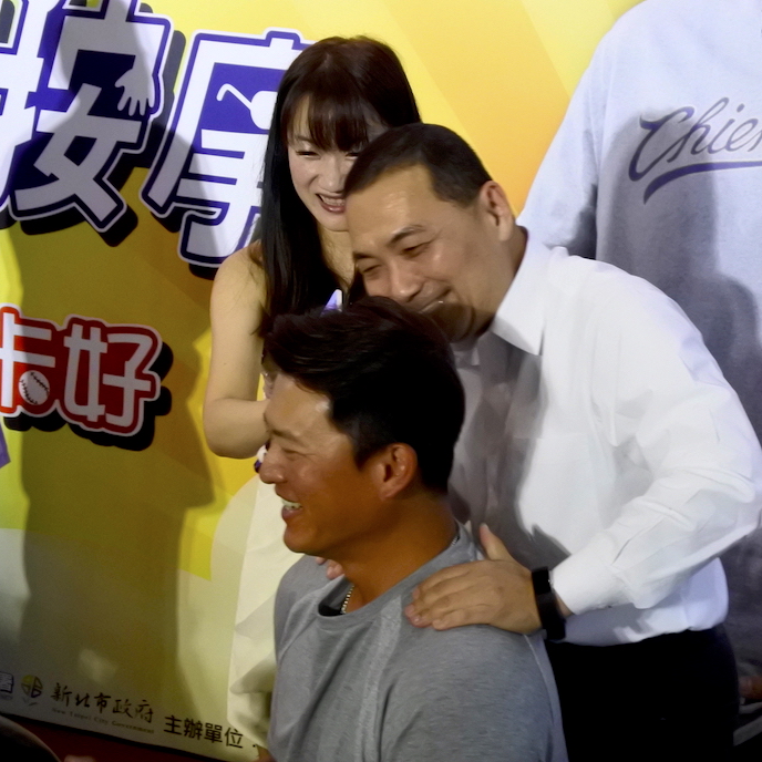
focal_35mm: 83
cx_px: 446
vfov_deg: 20.9
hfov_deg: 20.9
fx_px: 2067
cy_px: 412
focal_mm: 21
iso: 3200
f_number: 4.8
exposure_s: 1/60
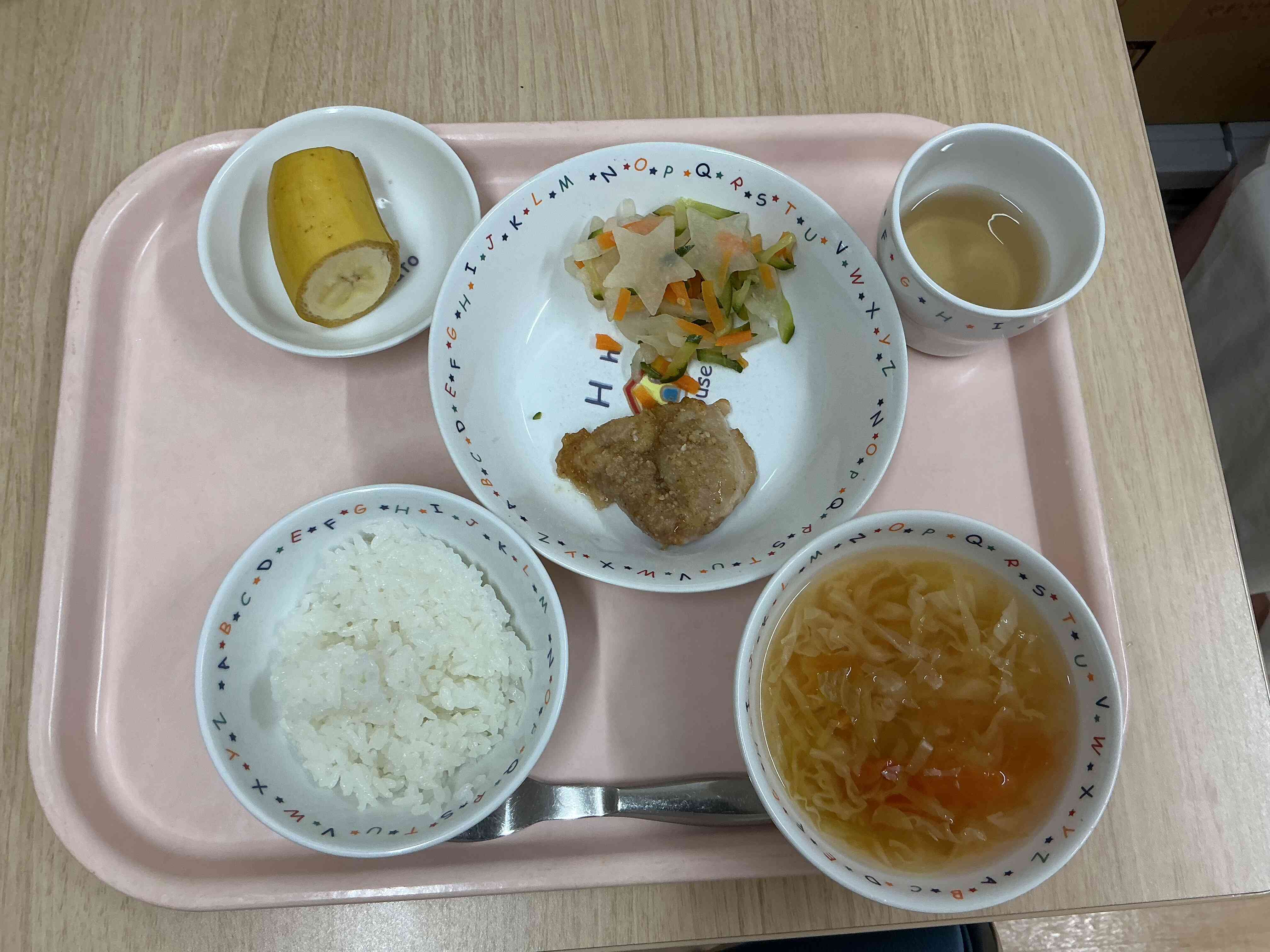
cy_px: 476
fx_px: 1064
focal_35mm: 29
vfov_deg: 48.2
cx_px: 635
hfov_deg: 61.7
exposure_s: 1/120
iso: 40
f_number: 1.8
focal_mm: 3
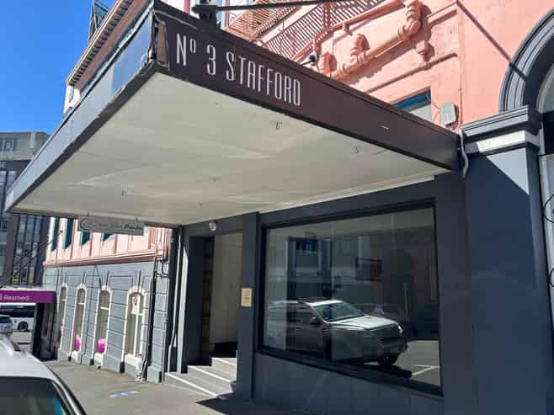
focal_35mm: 26
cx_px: 277
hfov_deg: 67.3
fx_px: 416
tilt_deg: +9.4
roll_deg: -0.9
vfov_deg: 53.0
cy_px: 208
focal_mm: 5.7
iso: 50
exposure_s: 1/1838
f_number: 1.5
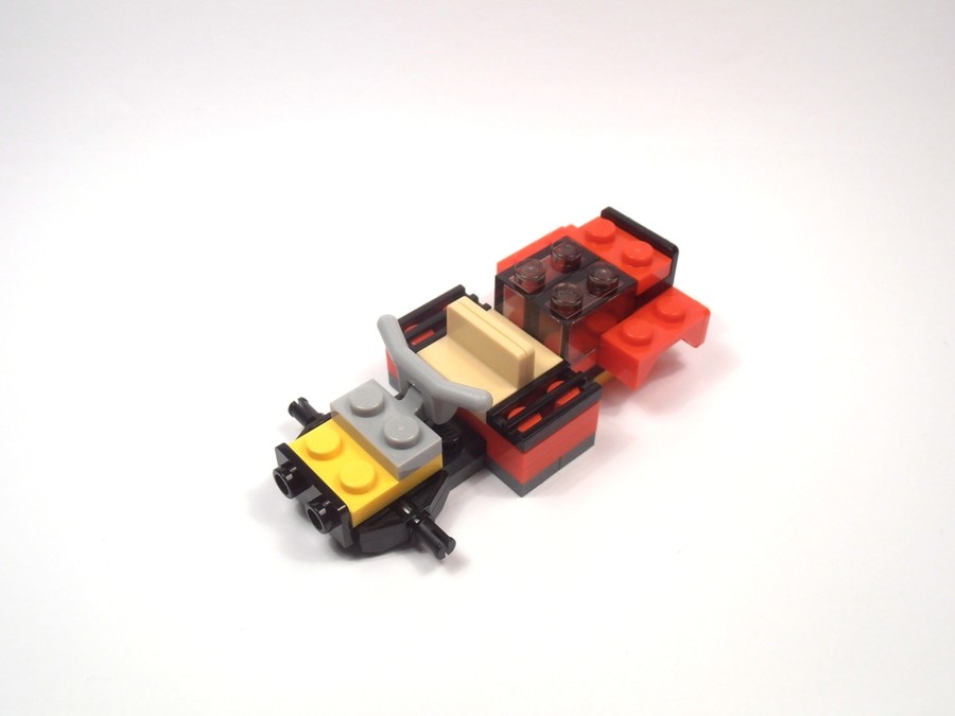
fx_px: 1021
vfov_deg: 38.7
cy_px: 358
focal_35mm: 37
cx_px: 478
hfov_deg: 50.1
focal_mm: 6.61
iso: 80
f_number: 3.9
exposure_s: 1/125
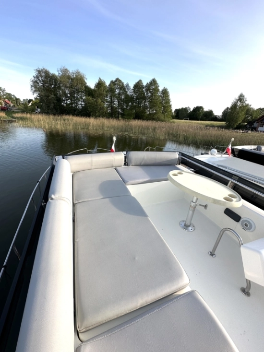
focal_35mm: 14
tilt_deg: -22.9
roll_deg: -4.6
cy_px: 176
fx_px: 142
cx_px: 132
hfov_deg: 85.6
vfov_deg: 102.1
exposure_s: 1/769
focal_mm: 2.22
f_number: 2.2
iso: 40
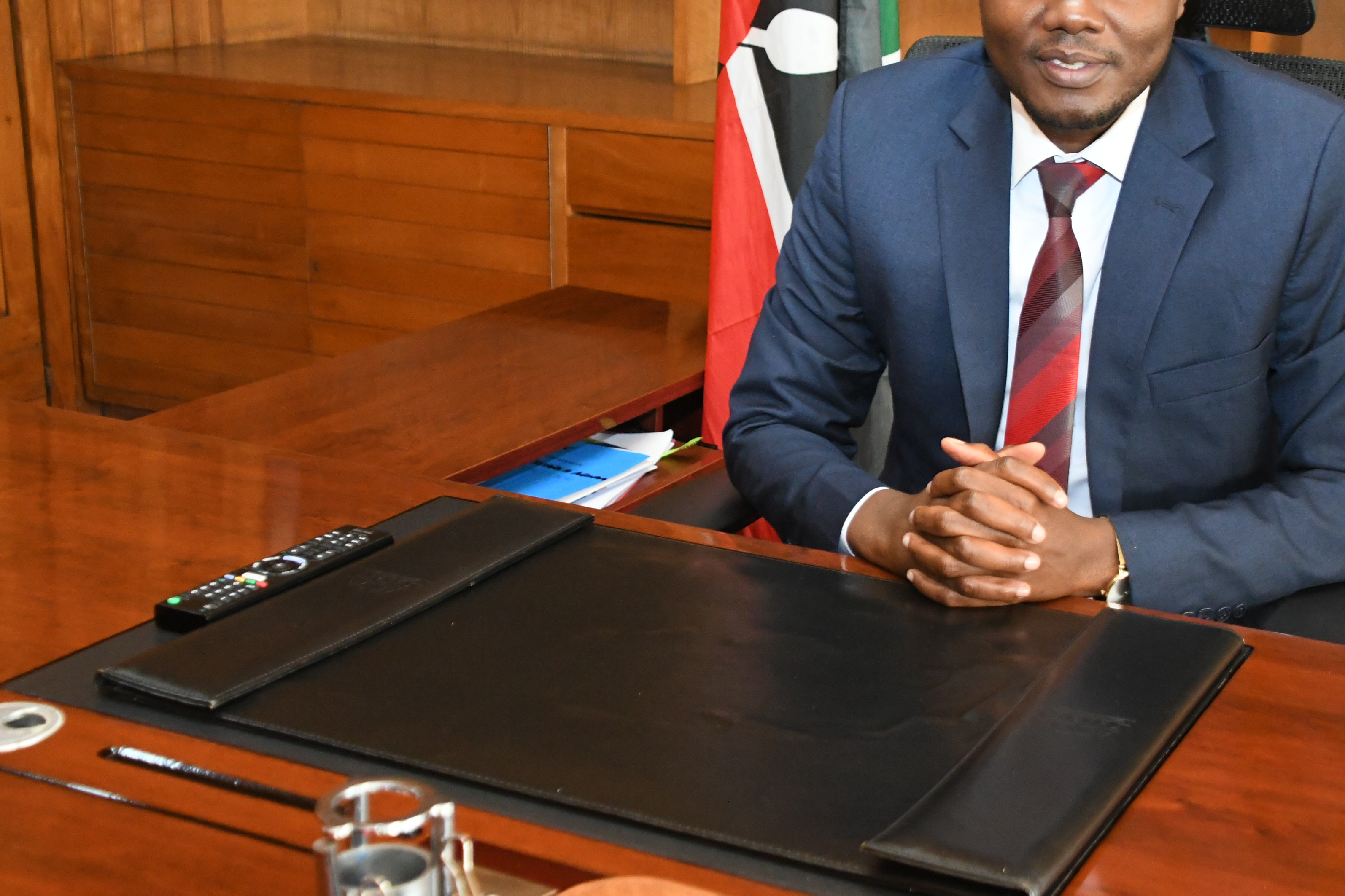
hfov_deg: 36.0
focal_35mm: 55
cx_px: 875
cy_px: 331
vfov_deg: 24.5
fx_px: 2055
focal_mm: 28
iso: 5000
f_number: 5
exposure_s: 1/100
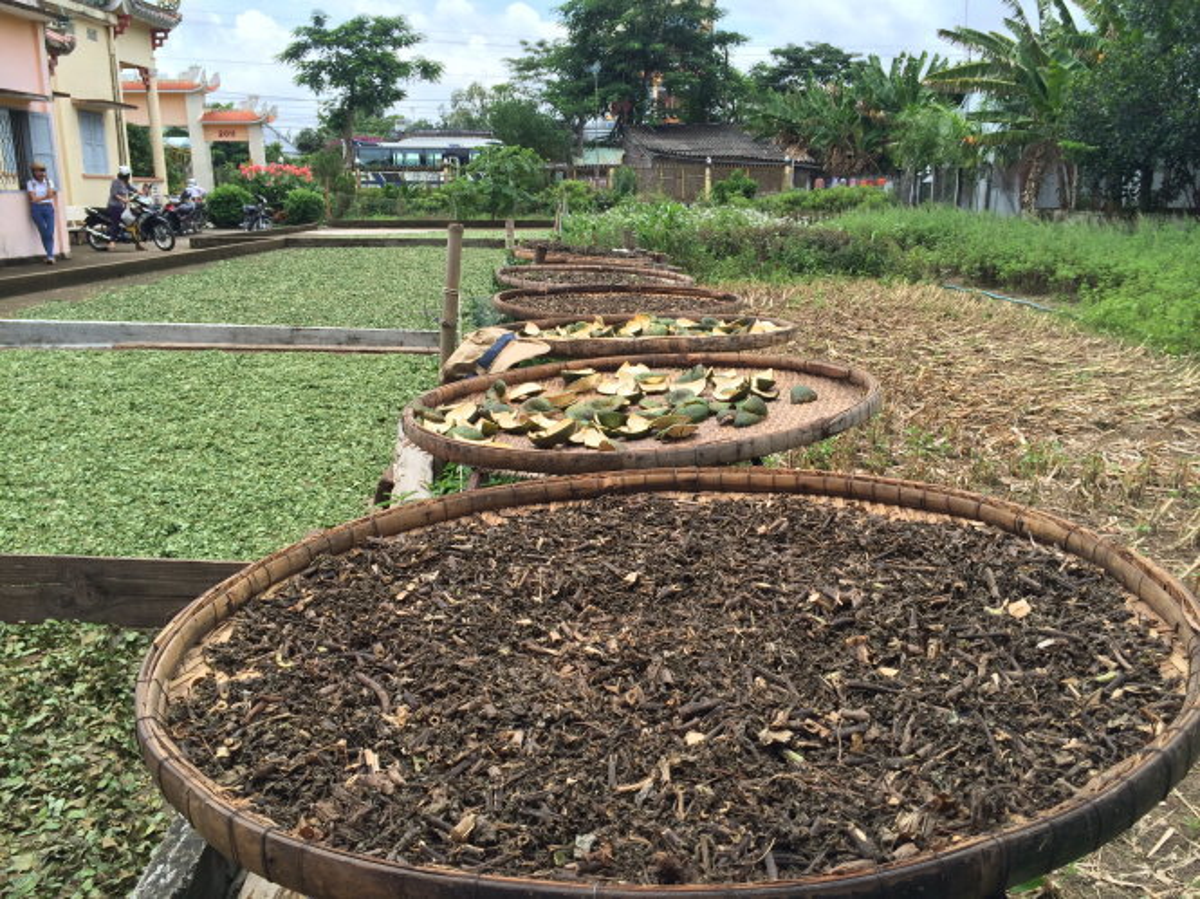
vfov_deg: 46.8
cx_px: 600
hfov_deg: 60.0
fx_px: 1039
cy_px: 450
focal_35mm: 30
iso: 32
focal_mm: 4.12
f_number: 2.2
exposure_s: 1/1208
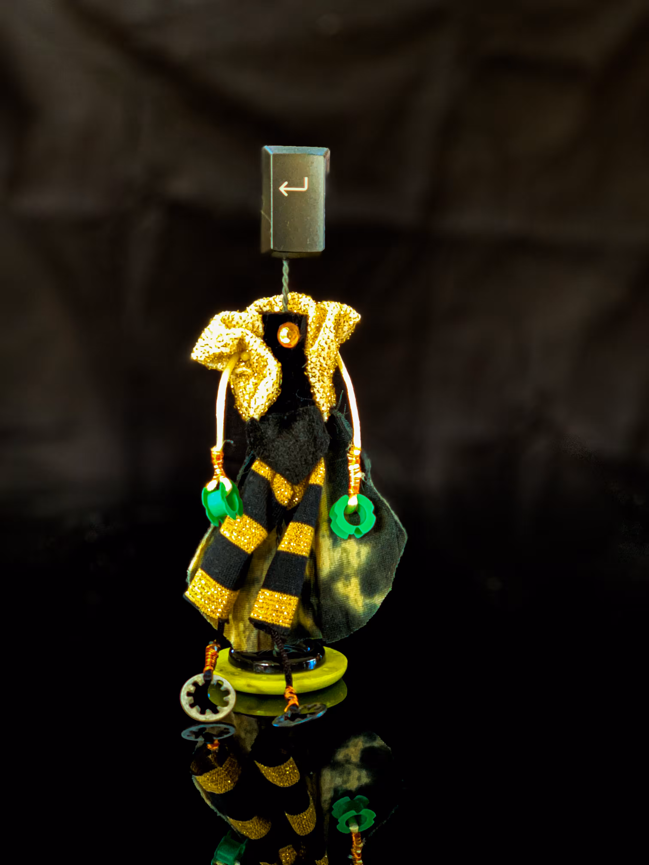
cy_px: 432
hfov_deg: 28.0
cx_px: 324
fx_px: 1300
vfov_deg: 36.8
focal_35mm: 52
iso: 400
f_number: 2.4
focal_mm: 6
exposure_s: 1/40
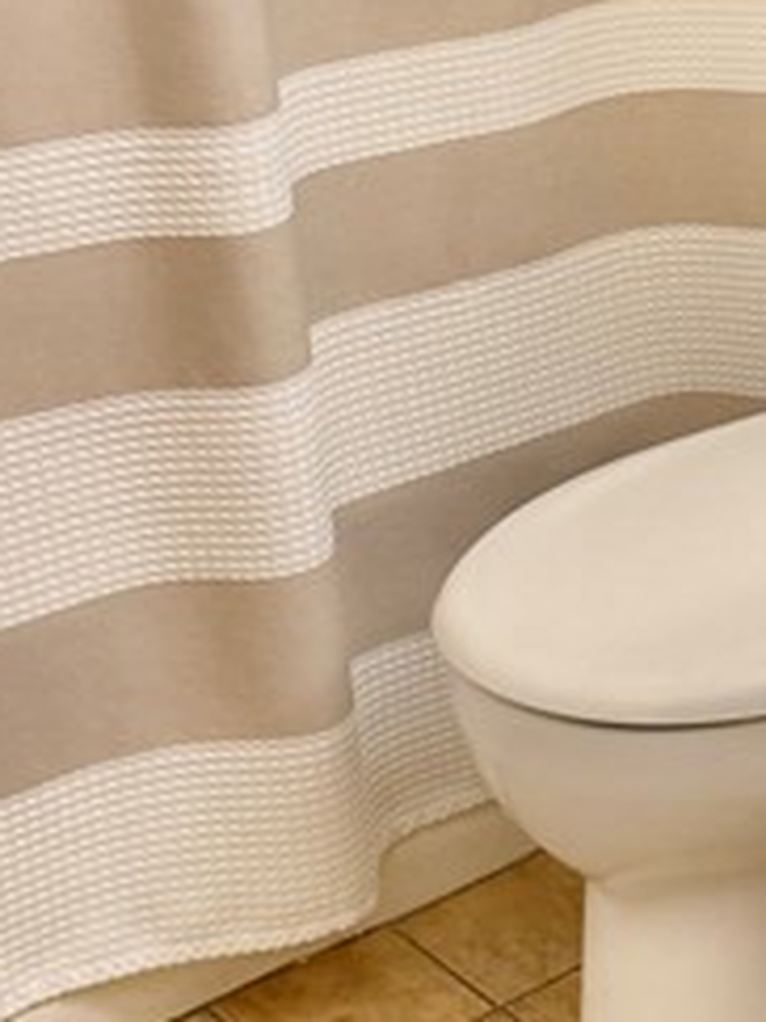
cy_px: 88
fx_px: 2983
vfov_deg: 19.1
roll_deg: +0.6
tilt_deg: -17.1
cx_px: 1052
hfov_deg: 14.0
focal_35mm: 101
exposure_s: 1/60
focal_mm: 6.76
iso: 160
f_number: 1.78
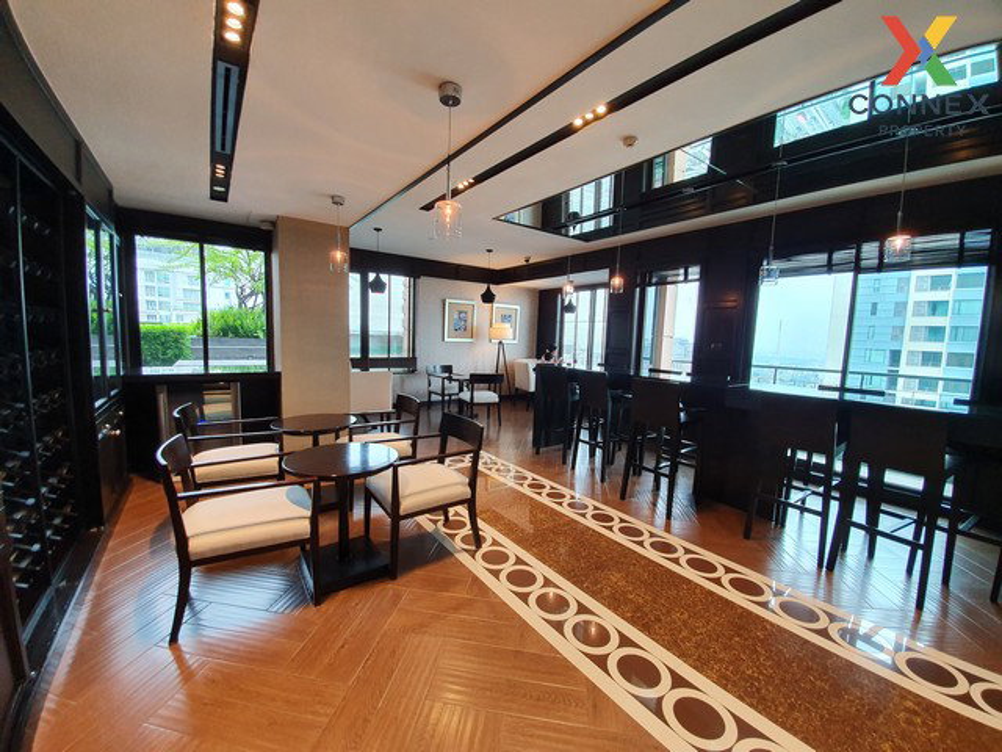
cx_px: 501
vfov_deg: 89.9
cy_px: 376
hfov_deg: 106.2
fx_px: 376
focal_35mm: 13
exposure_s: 1/50
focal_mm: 1.8
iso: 125
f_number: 2.2
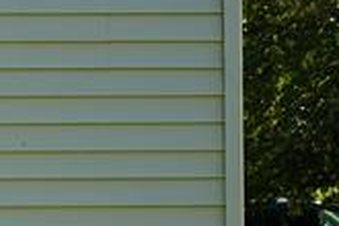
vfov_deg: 6.9
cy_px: 144
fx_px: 1874
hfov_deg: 9.4
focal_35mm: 199
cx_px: -431
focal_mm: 32
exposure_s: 1/320
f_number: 5
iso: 100
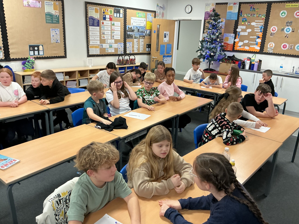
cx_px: 150
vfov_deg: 48.2
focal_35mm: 29
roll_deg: -1.8
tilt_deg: -17.2
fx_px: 250
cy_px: 112
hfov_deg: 61.7
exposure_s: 1/50
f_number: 1.8
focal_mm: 3
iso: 100
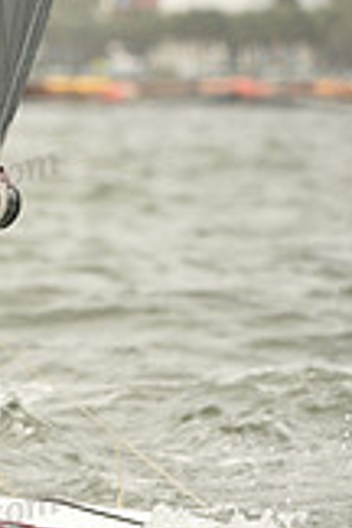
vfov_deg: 2.1
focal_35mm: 967
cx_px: -567
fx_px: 14182
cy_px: 425
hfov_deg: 1.4
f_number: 6.3
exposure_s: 1/1250
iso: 320
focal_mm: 270
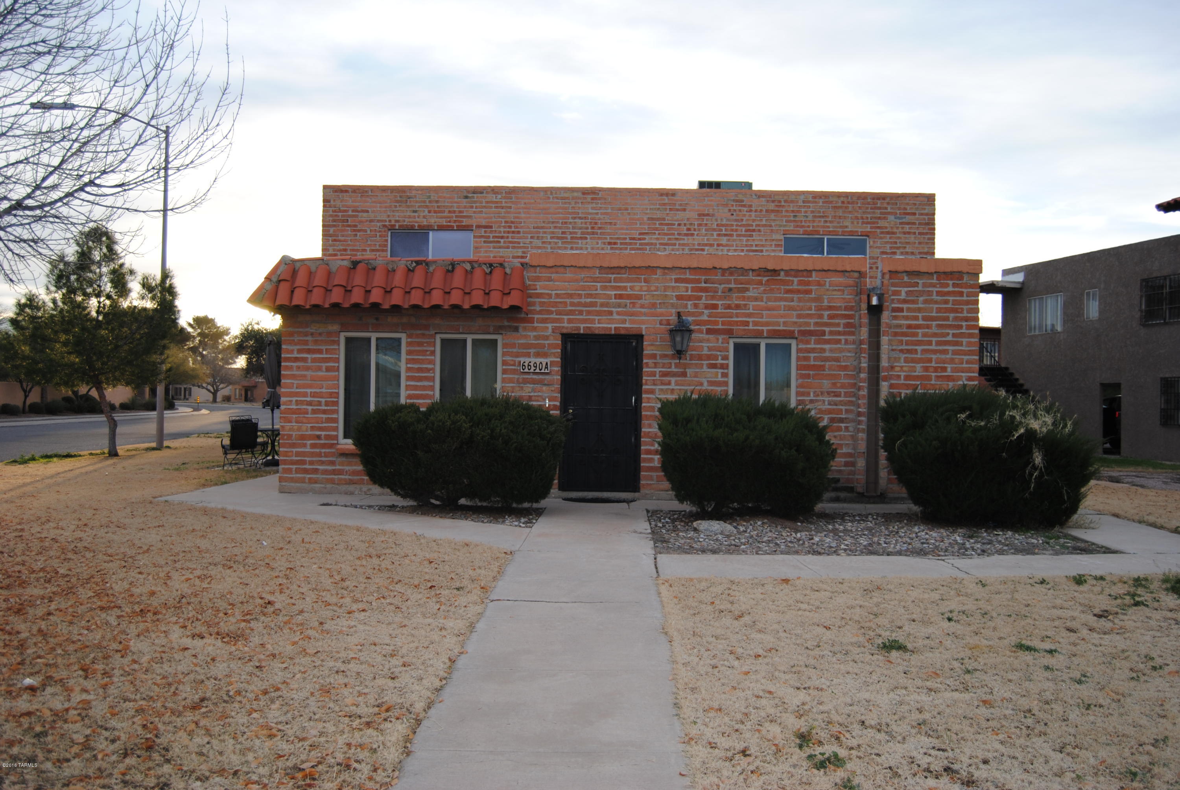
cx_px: 590
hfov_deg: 57.2
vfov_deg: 40.1
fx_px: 1083
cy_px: 395
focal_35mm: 33
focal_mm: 22
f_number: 3.5
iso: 100
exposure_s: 1/160
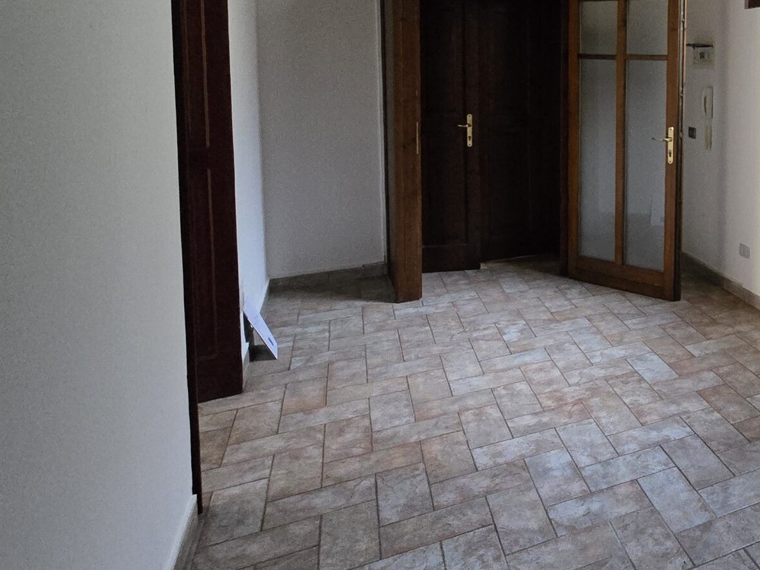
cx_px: 748
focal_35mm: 28
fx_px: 615
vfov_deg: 47.2
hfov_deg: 51.7
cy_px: 120
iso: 1600
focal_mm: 2.2
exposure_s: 1/50
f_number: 2.2
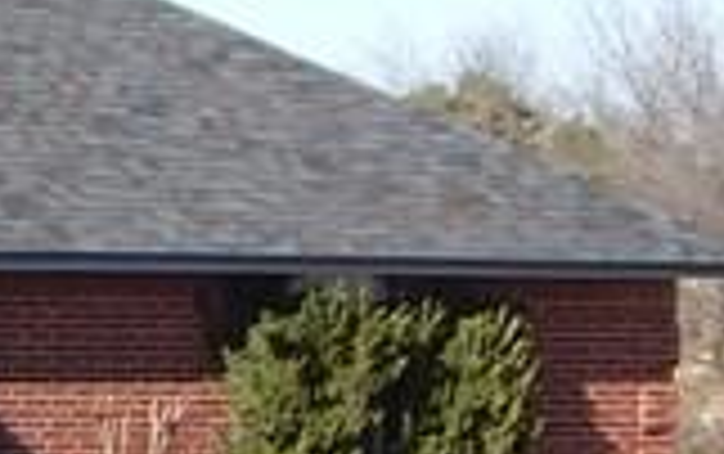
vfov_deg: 5.7
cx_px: -1426
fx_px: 4523
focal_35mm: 229
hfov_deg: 7.9
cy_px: 432
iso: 125
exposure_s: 1/1250
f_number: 3.3
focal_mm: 6.1
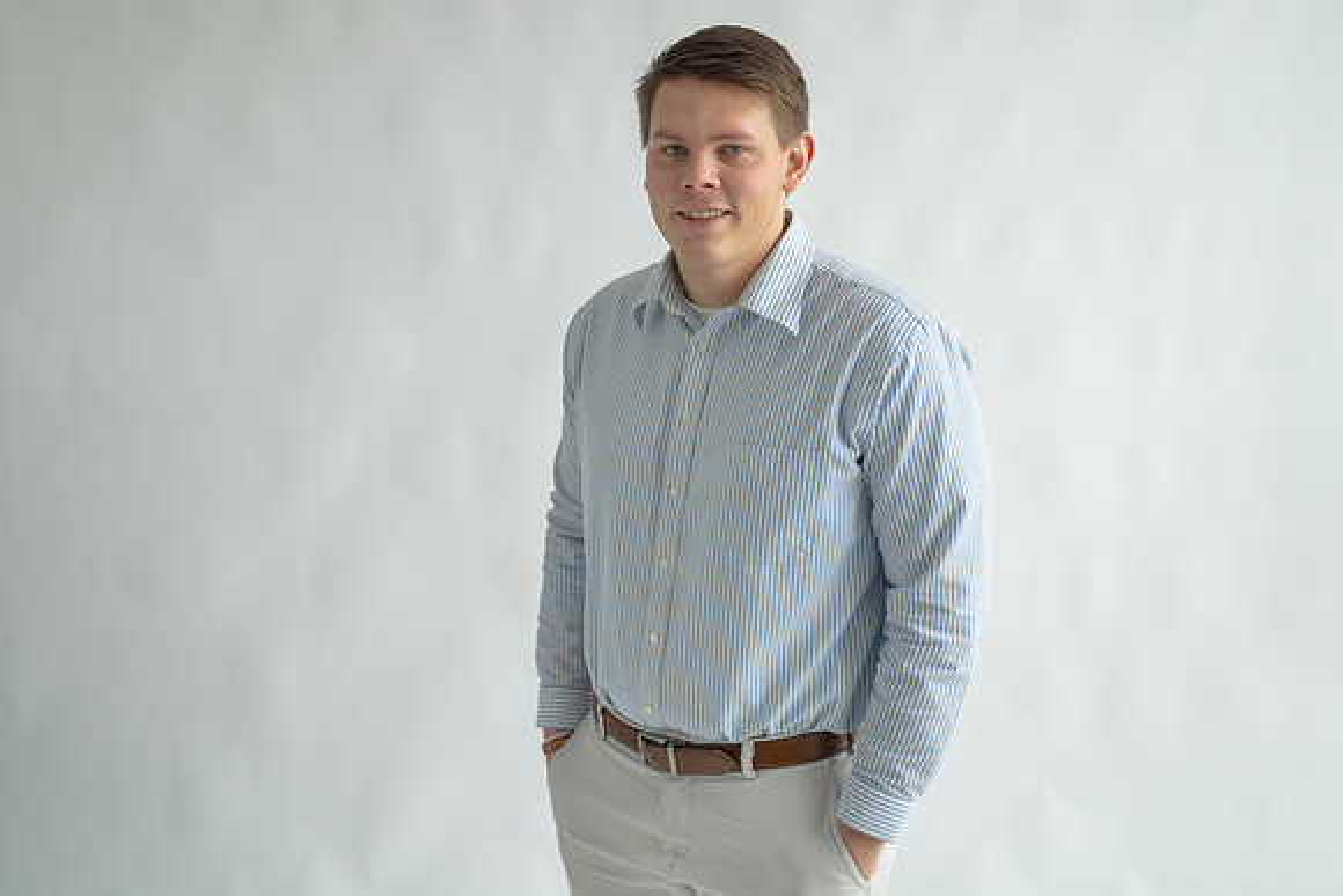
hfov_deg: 46.3
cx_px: 637
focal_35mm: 42
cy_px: 425
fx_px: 1571
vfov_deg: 31.8
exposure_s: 1/400
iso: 640
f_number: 2.5
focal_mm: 40
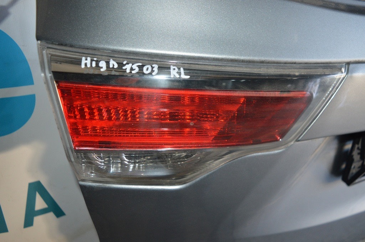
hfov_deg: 62.0
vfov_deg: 43.5
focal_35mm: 30
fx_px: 304
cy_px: 121
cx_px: 182
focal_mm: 20
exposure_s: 1/60
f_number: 3.5
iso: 560
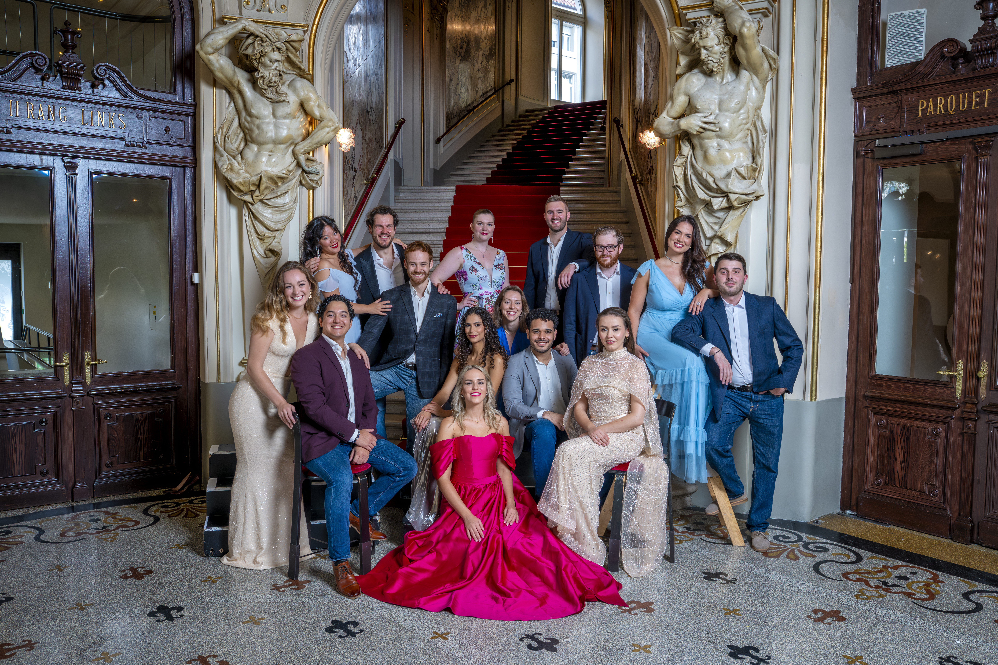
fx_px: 776
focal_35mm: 28
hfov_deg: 65.5
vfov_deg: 46.4
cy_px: 332
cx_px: 499
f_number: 7.1
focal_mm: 28
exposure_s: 1/125
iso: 640
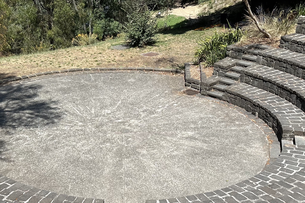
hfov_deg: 40.0
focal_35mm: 49
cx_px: 109
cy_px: 204
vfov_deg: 26.1
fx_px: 415
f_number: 1.78
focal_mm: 6.86
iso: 80
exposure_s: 1/3472
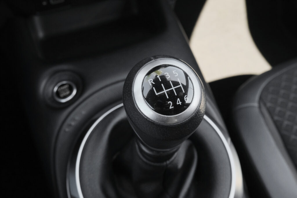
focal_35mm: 38
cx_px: 148
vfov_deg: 35.1
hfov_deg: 50.7
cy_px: 99
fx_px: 314
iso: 2000
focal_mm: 25.6
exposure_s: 1/60
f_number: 9
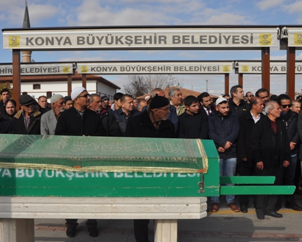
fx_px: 375
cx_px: 129
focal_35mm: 42
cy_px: 119
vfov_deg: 35.7
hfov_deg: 43.7
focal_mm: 22
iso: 200
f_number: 10
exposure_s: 1/400
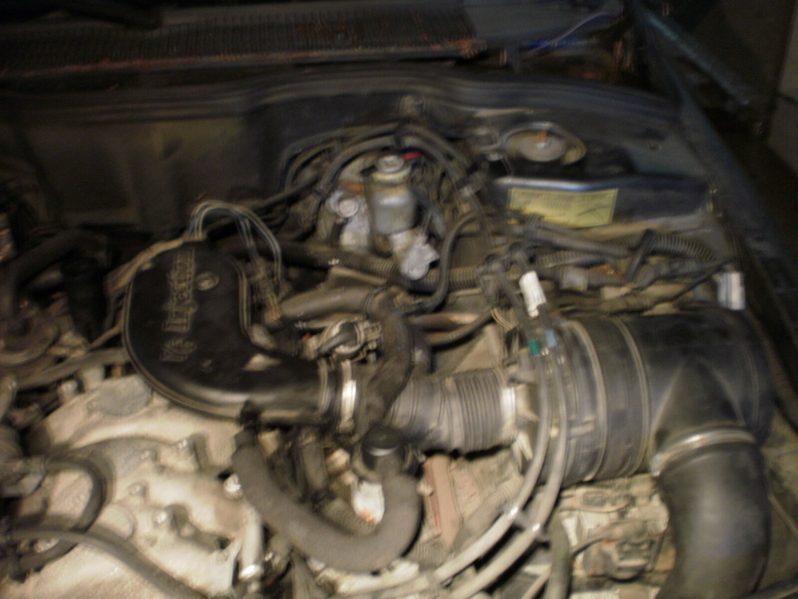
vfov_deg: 39.7
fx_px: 830
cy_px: 300
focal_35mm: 36
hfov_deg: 51.4
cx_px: 399
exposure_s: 1/2
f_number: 3.1
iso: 250
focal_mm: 6.3
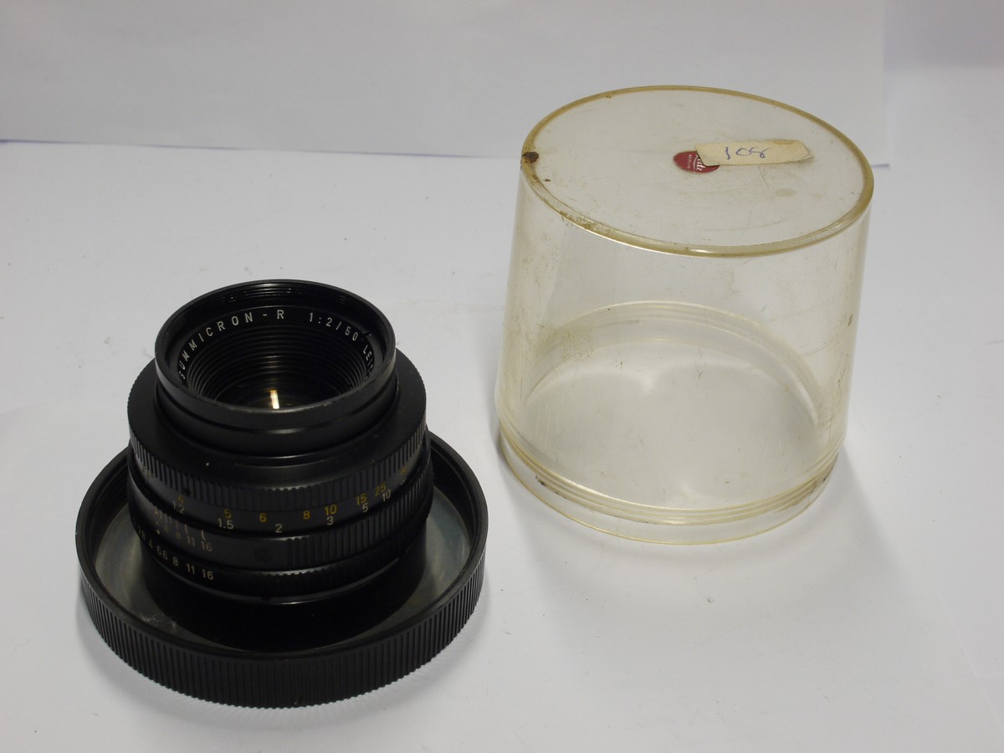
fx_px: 1740
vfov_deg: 24.4
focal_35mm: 60
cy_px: 376
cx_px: 502
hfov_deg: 32.2
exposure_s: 1/15
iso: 400
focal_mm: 30
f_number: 10
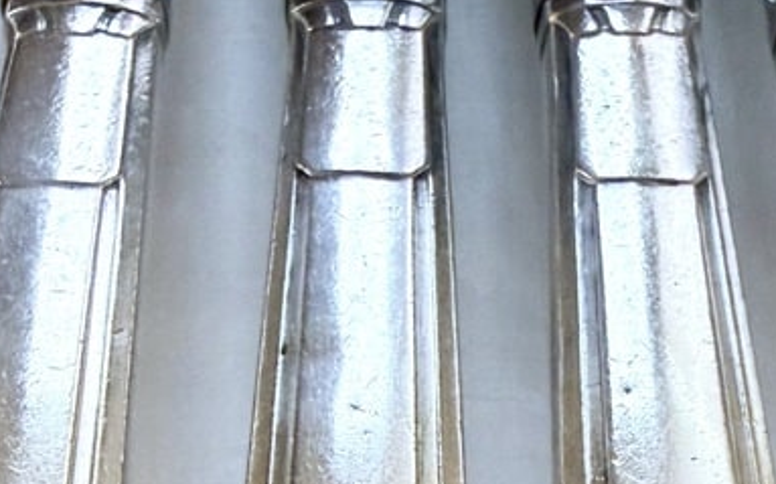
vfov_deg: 17.7
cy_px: 660
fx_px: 1437
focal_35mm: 68
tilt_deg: -71.8
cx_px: 399
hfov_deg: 30.2
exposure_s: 1/50
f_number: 2.2
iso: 320
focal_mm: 2.22
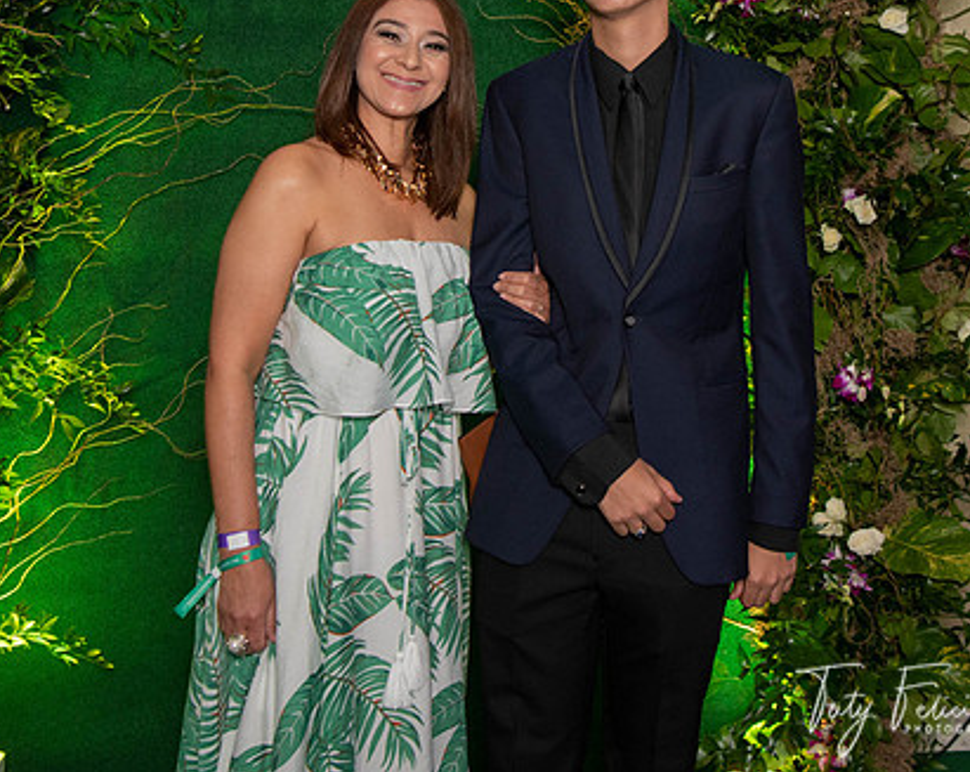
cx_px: 577
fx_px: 1690
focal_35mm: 59
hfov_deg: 31.9
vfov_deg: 25.3
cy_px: 149
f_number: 4.5
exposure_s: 1/50
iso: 500
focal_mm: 31
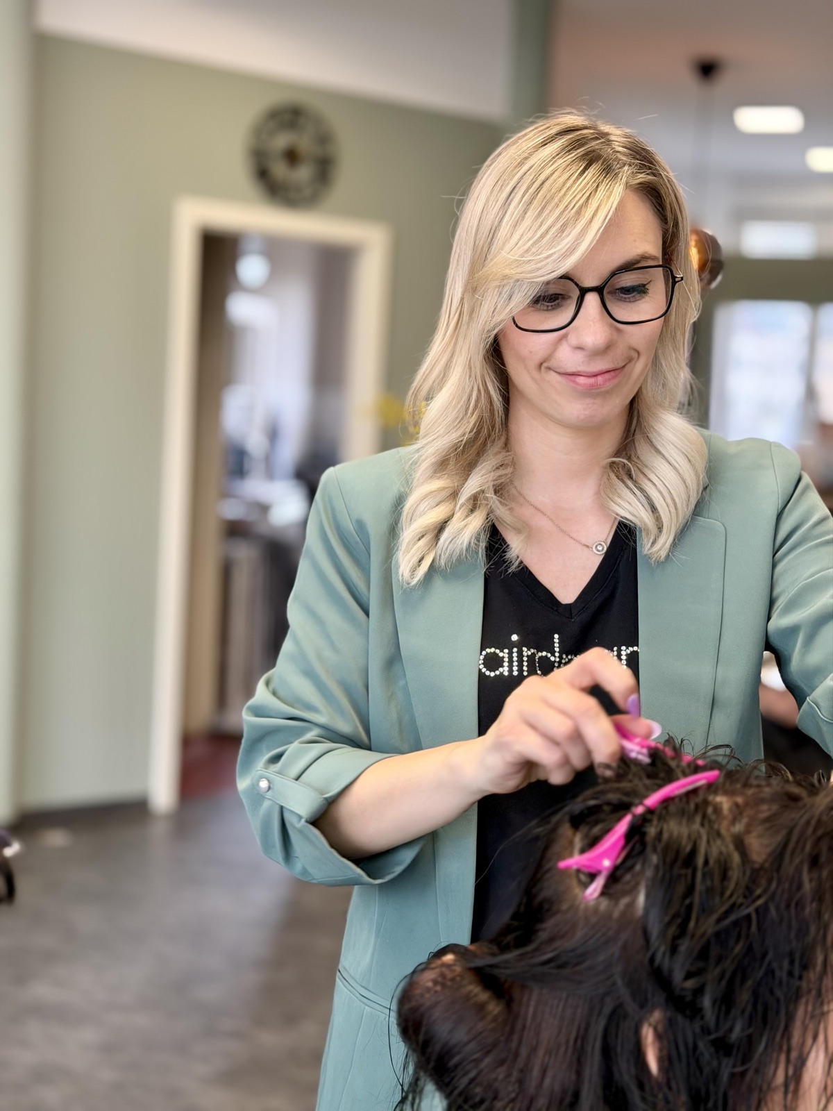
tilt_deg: -6.0
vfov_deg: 39.7
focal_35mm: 48
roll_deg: -3.3
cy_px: 556
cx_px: 416
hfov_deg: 30.3
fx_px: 1540
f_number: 1.78
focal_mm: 6.76
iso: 80
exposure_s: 1/76
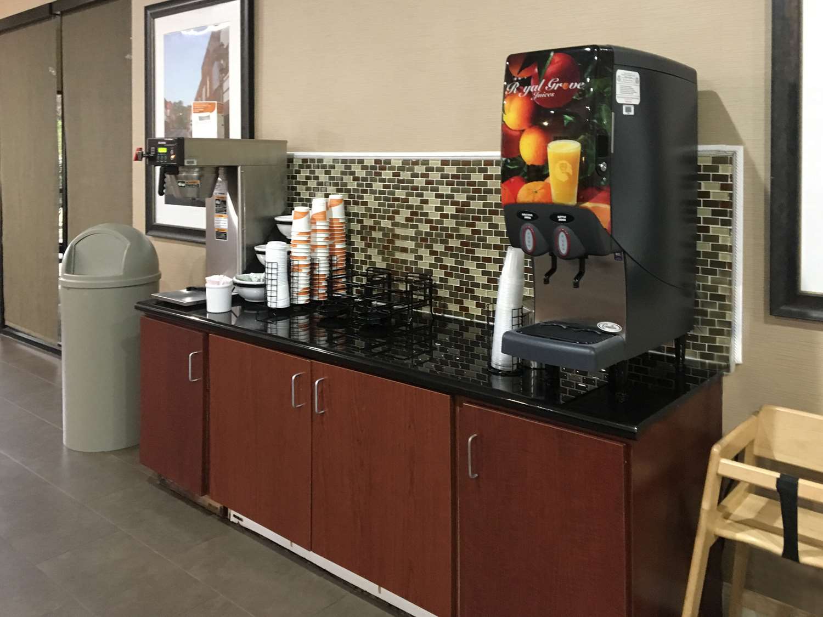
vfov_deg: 48.2
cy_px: 308
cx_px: 412
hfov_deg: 61.7
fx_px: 689
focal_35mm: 29
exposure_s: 1/15
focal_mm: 4.15
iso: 400
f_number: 2.2
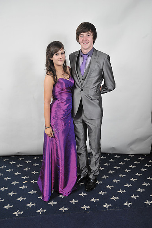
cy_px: 114
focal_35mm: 35
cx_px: 76
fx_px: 222
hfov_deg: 37.8
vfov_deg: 54.5
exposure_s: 1/160
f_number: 7.1
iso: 1000
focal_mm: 35
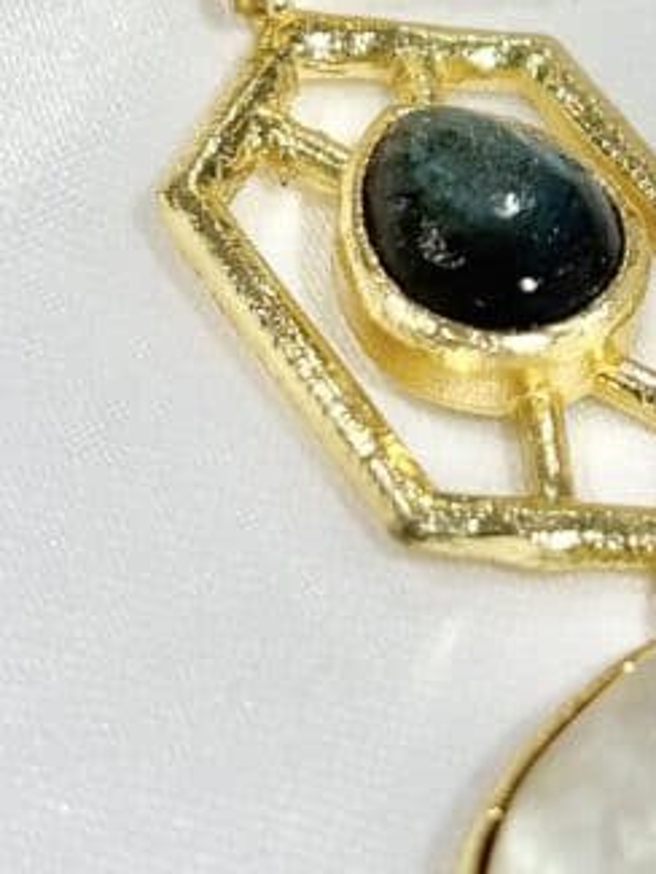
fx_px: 4141
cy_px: 35
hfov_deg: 9.0
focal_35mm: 164
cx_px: 710
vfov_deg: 11.9
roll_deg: +5.5
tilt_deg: -41.3
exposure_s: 1/279
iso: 32
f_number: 1.6
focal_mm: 5.96
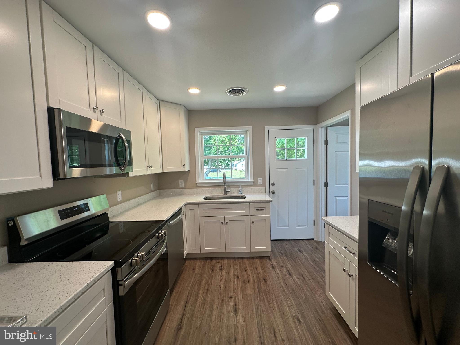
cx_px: 230
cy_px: 172
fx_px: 186
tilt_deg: -3.1
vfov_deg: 85.7
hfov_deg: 102.1
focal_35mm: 14
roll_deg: +1.1
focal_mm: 2.22
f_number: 2.2
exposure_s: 1/120
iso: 80
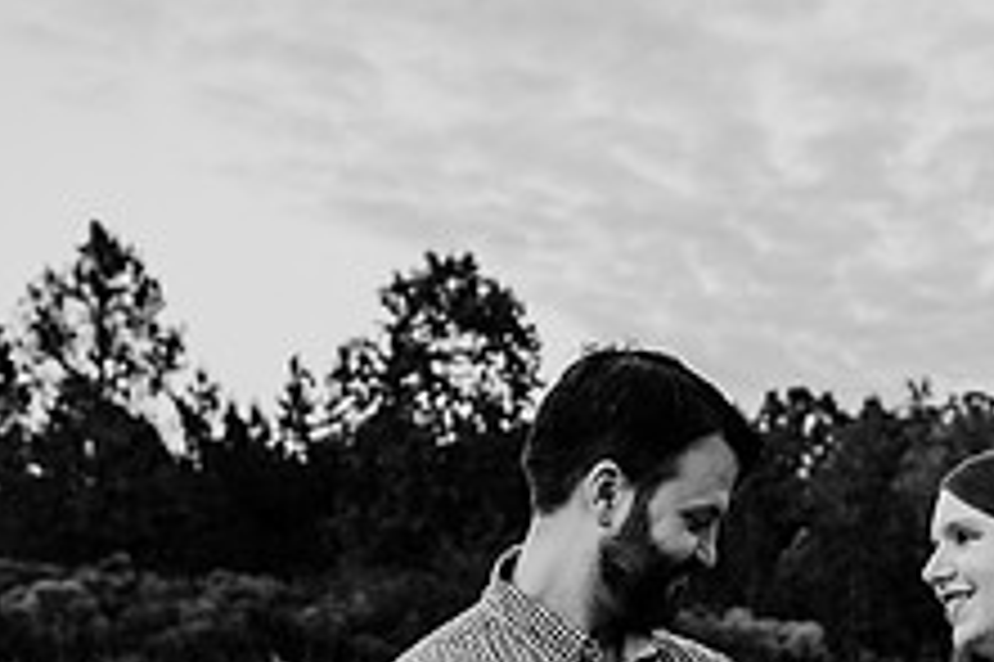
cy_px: 700
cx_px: 823
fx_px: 1738
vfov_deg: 20.7
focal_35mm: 63
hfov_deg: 31.0
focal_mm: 24
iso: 640
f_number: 2.8
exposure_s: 1/320
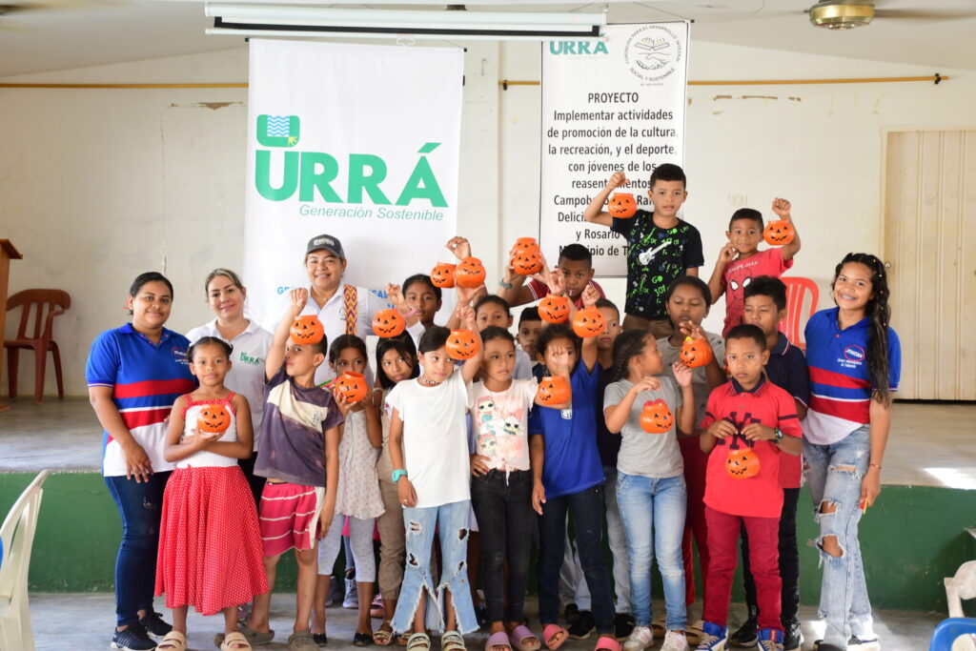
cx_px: 488
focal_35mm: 63
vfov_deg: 21.6
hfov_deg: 31.9
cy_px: 326
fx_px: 1708
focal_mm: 42
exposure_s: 1/50
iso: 500
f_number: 4.5
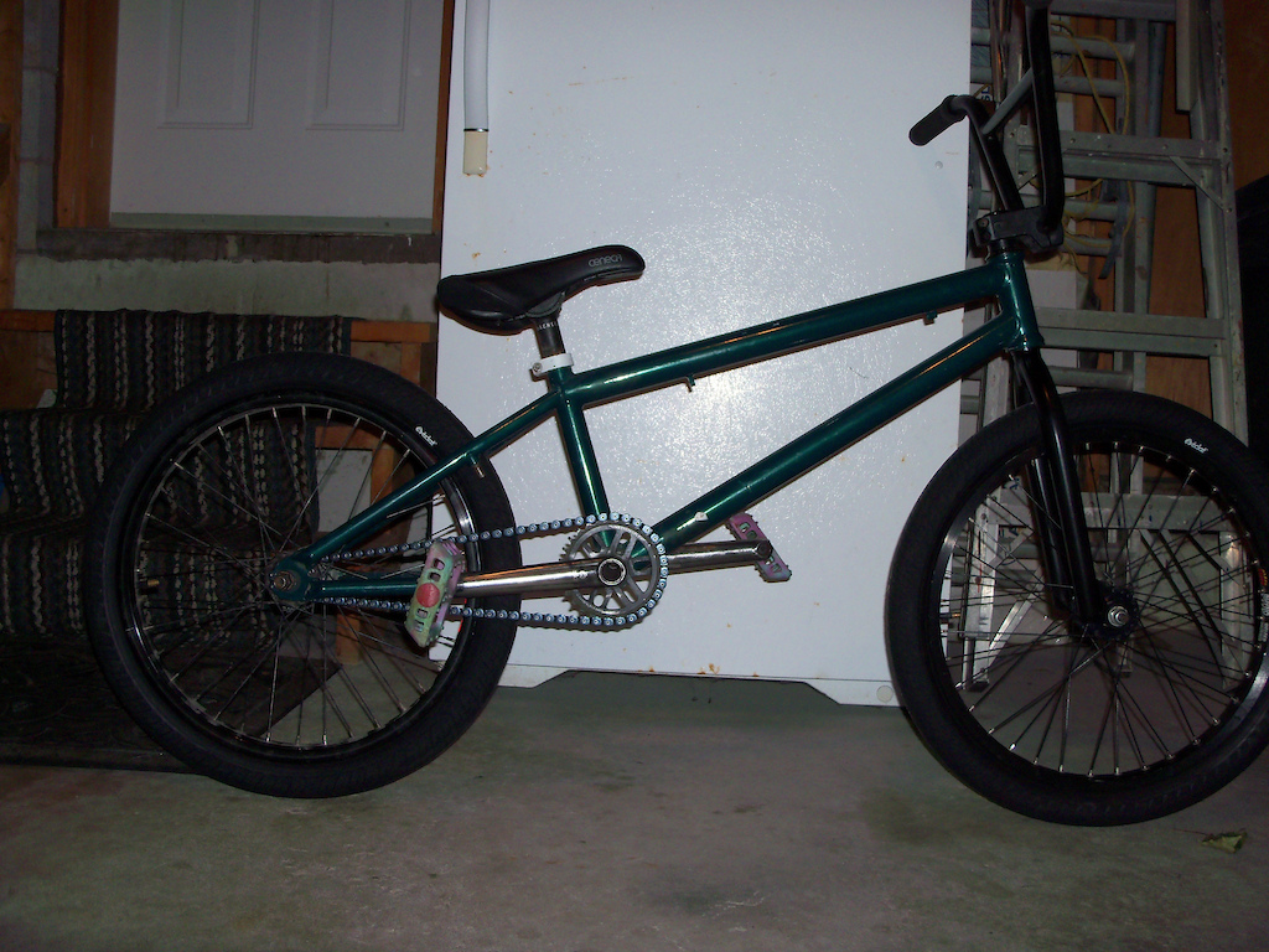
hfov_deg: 52.6
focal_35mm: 35
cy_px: 476
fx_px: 1283
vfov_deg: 40.7
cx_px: 634
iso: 100
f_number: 3
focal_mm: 6.3
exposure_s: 1/30
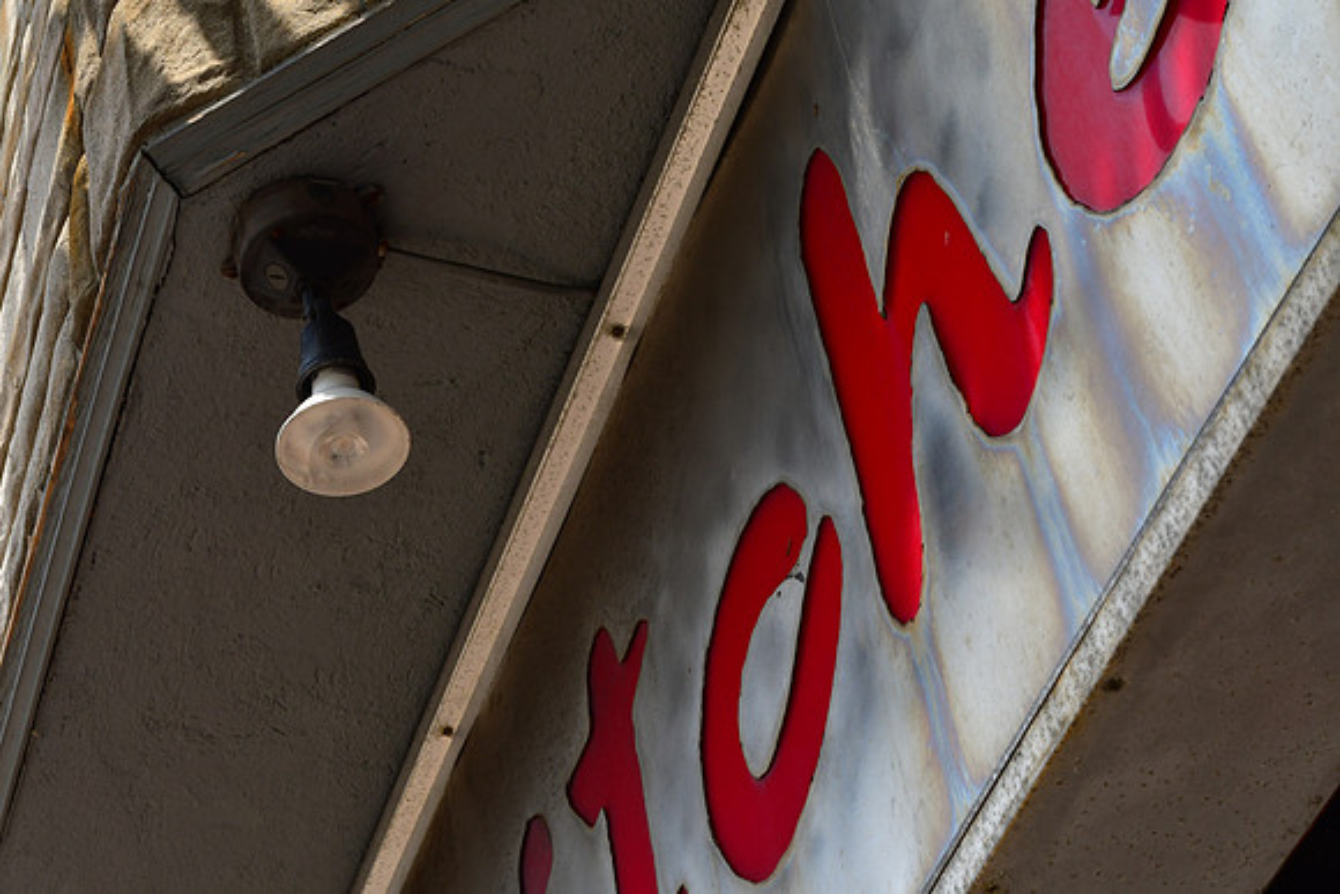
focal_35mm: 82
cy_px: 447
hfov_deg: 24.8
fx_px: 3053
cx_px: 670
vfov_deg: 16.7
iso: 400
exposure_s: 1/100
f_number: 16
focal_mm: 55
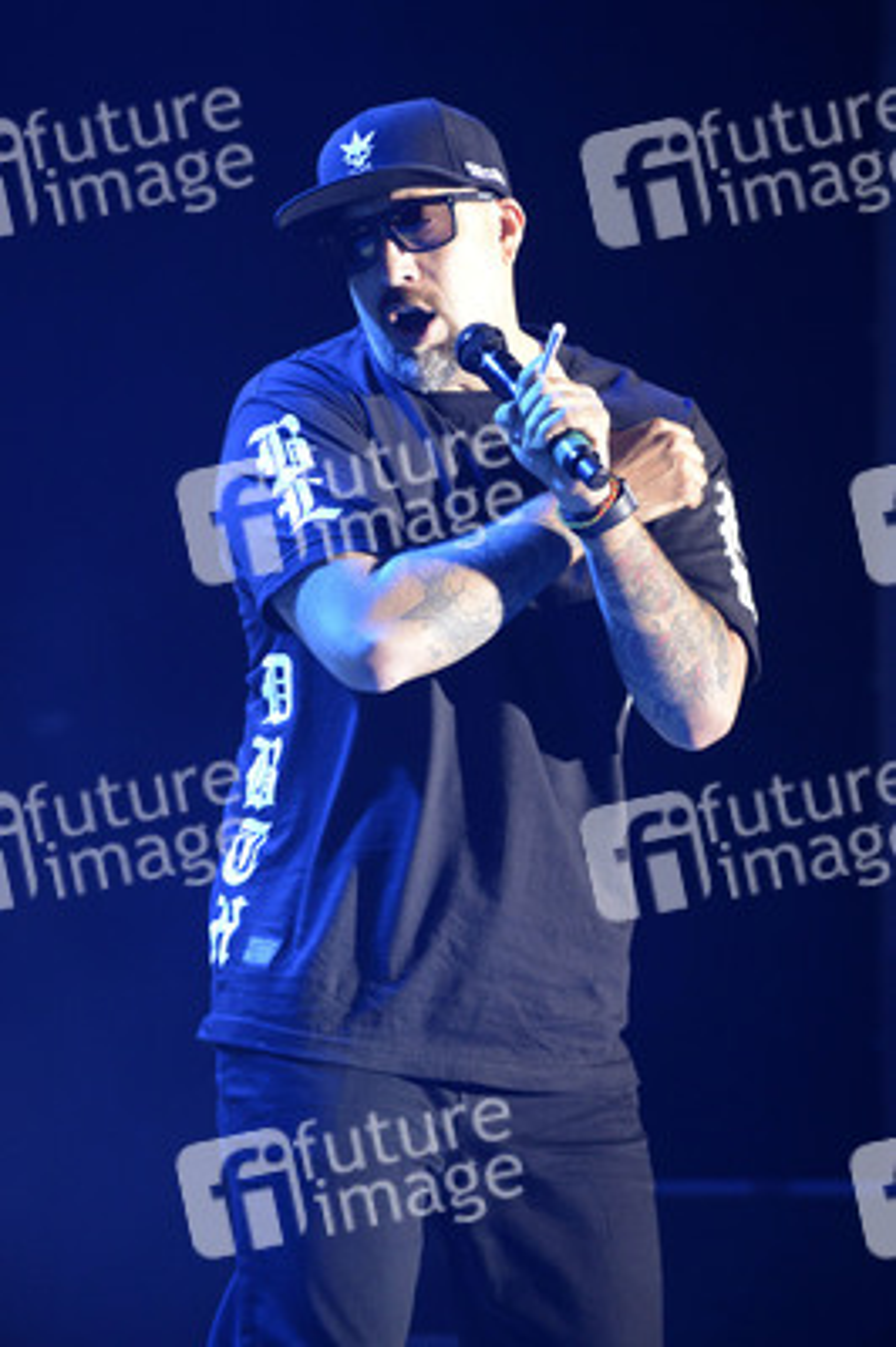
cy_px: 674
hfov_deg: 6.9
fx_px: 7479
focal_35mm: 200
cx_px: 448
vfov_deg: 10.3
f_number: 3.5
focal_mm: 200
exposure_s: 1/400
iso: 3200
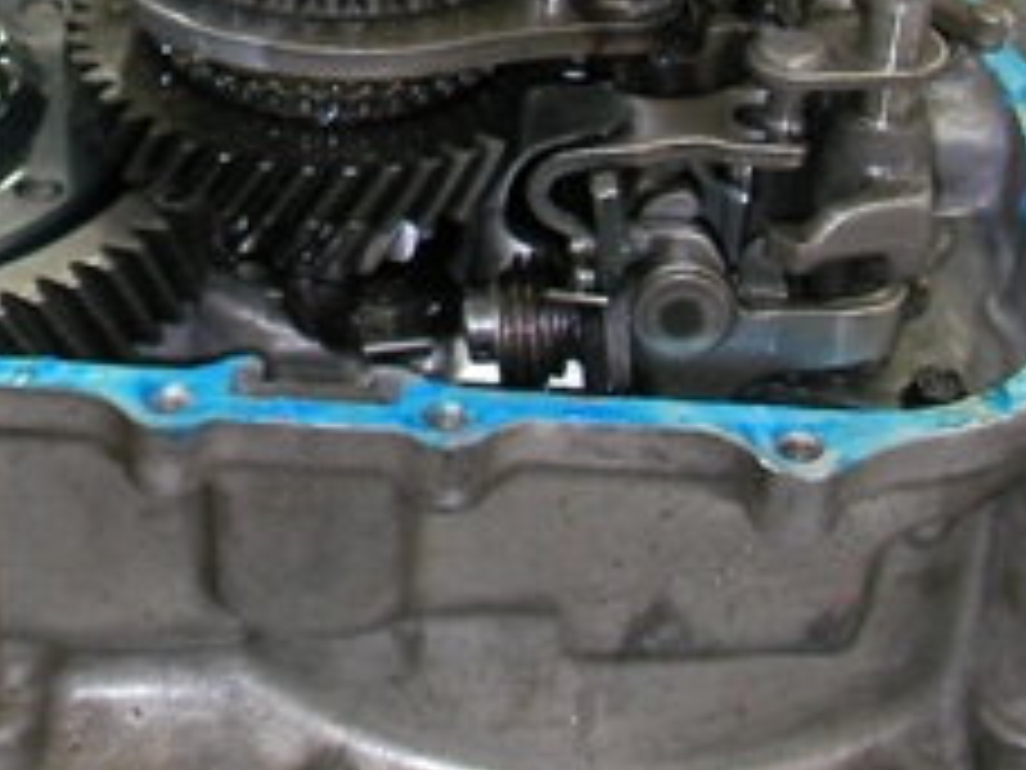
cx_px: 32
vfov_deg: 12.7
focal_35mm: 115
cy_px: -45
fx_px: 3409
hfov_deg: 16.8
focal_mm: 6.3
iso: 100
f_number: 3.5
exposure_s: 1/30
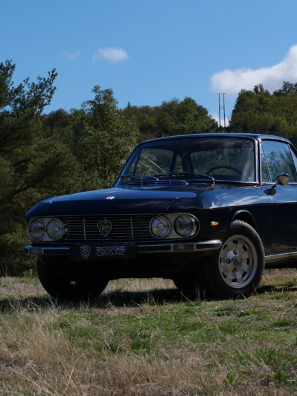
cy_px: 155
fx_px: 1420
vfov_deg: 15.9
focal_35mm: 124
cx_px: 173
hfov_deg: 11.9
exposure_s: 1/640
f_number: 10
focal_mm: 46
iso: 200
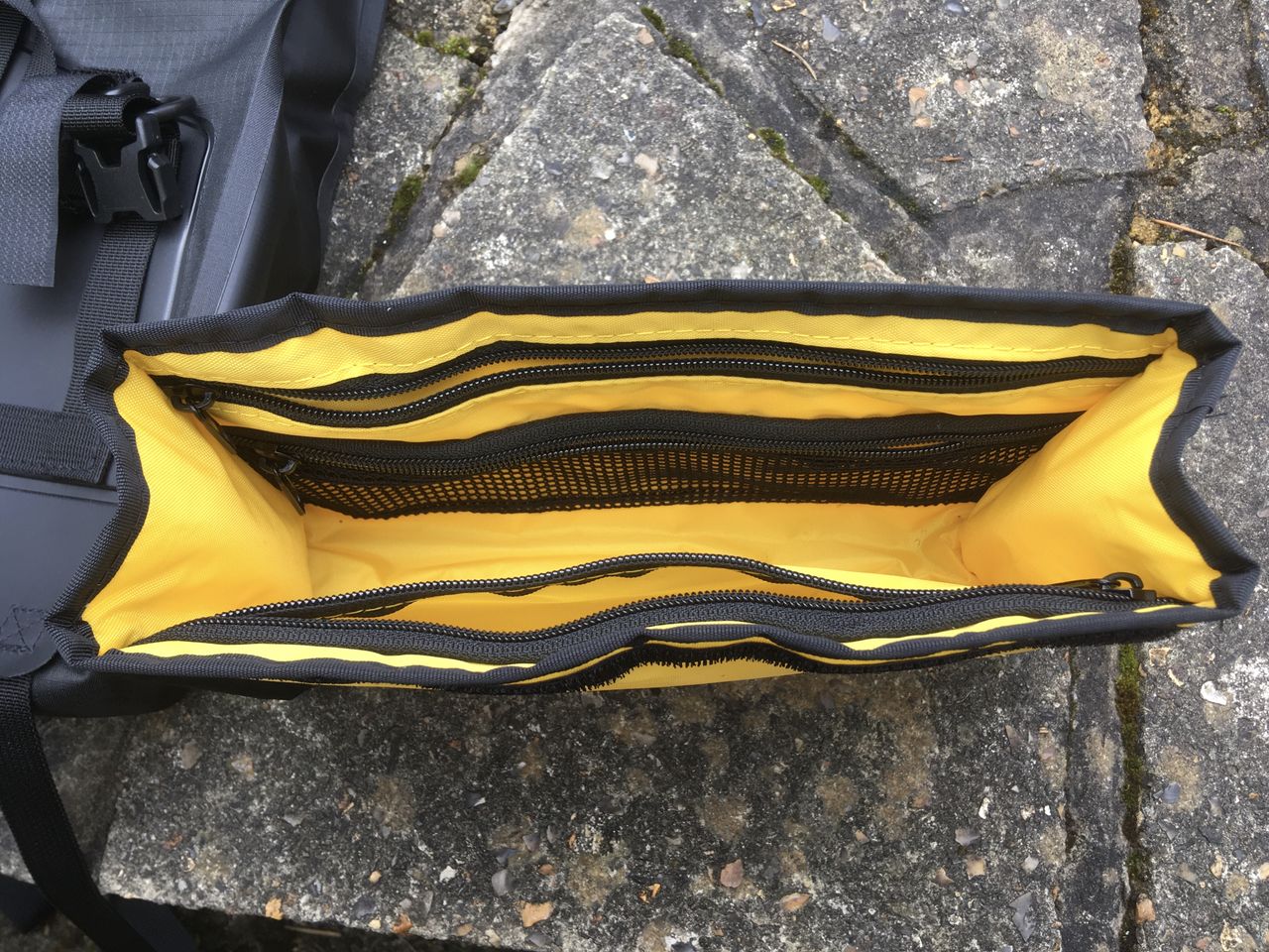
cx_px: 634
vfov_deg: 48.2
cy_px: 476
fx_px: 1063
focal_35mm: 29
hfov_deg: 61.7
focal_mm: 4.15
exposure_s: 1/100
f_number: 2.2
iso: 32
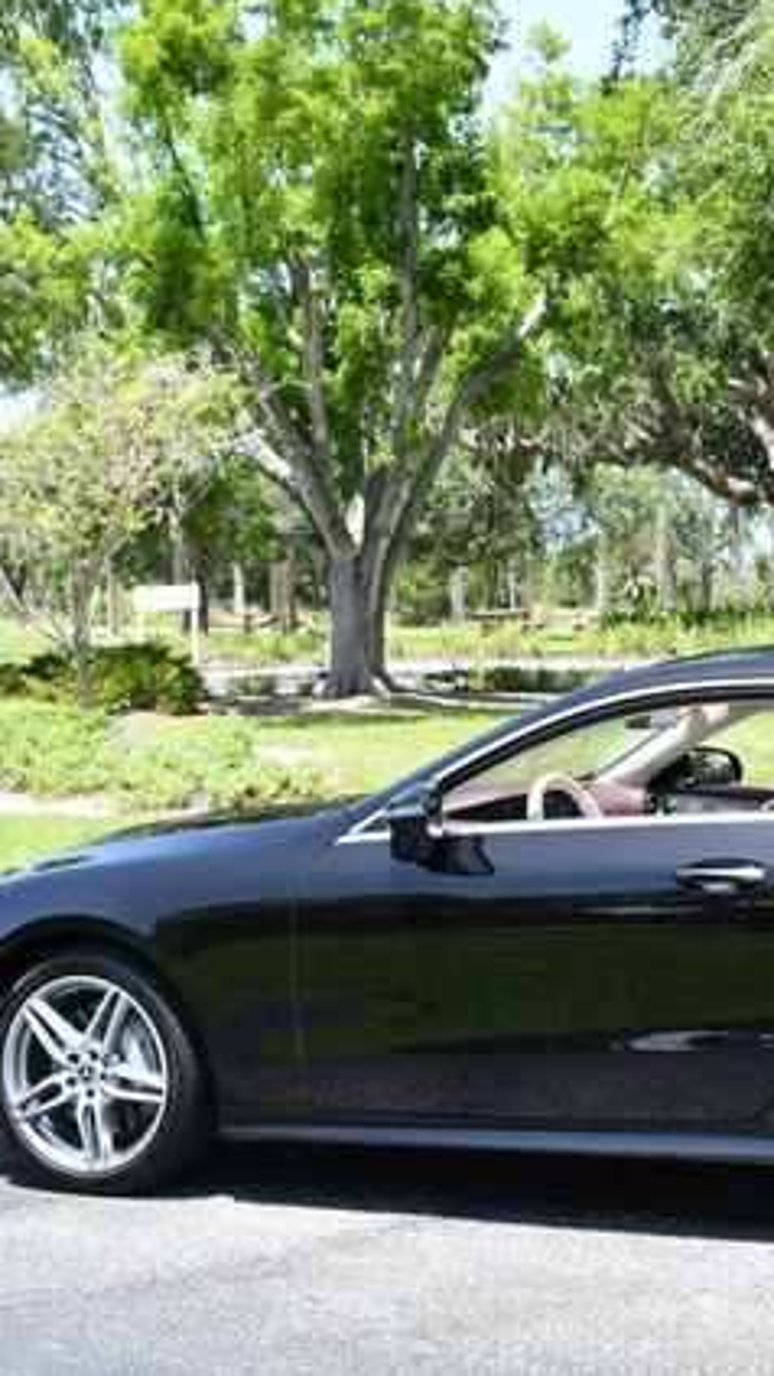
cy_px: 683
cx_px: 833
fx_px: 2663
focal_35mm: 73
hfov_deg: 16.1
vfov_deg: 29.0
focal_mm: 23
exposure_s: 1/250
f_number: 7.1
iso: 200
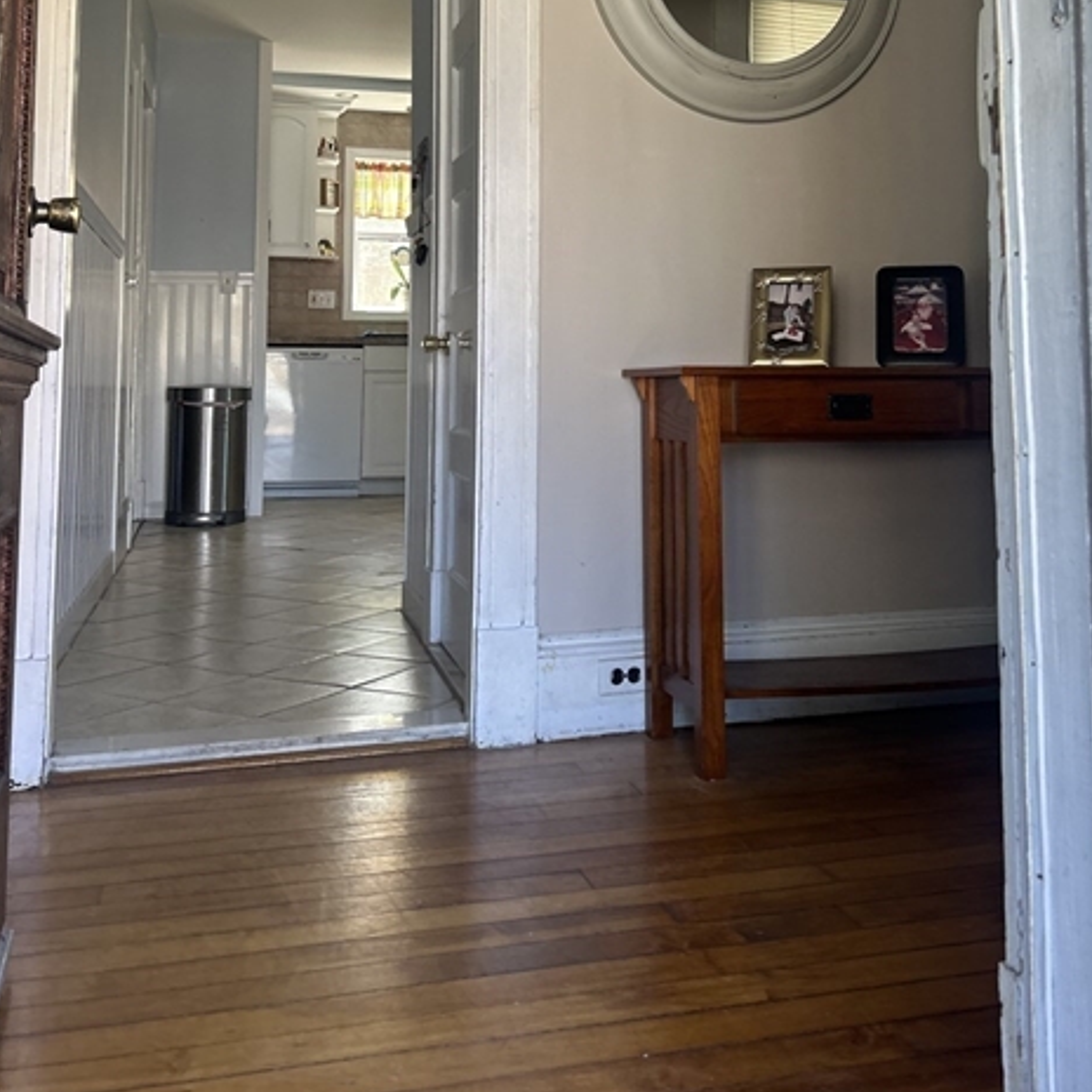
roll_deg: -0.4
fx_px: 1356
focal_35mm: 38
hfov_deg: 43.7
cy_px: 254
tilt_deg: +4.4
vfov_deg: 42.3
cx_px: 647
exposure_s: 1/121
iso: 50
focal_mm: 5.7
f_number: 1.5
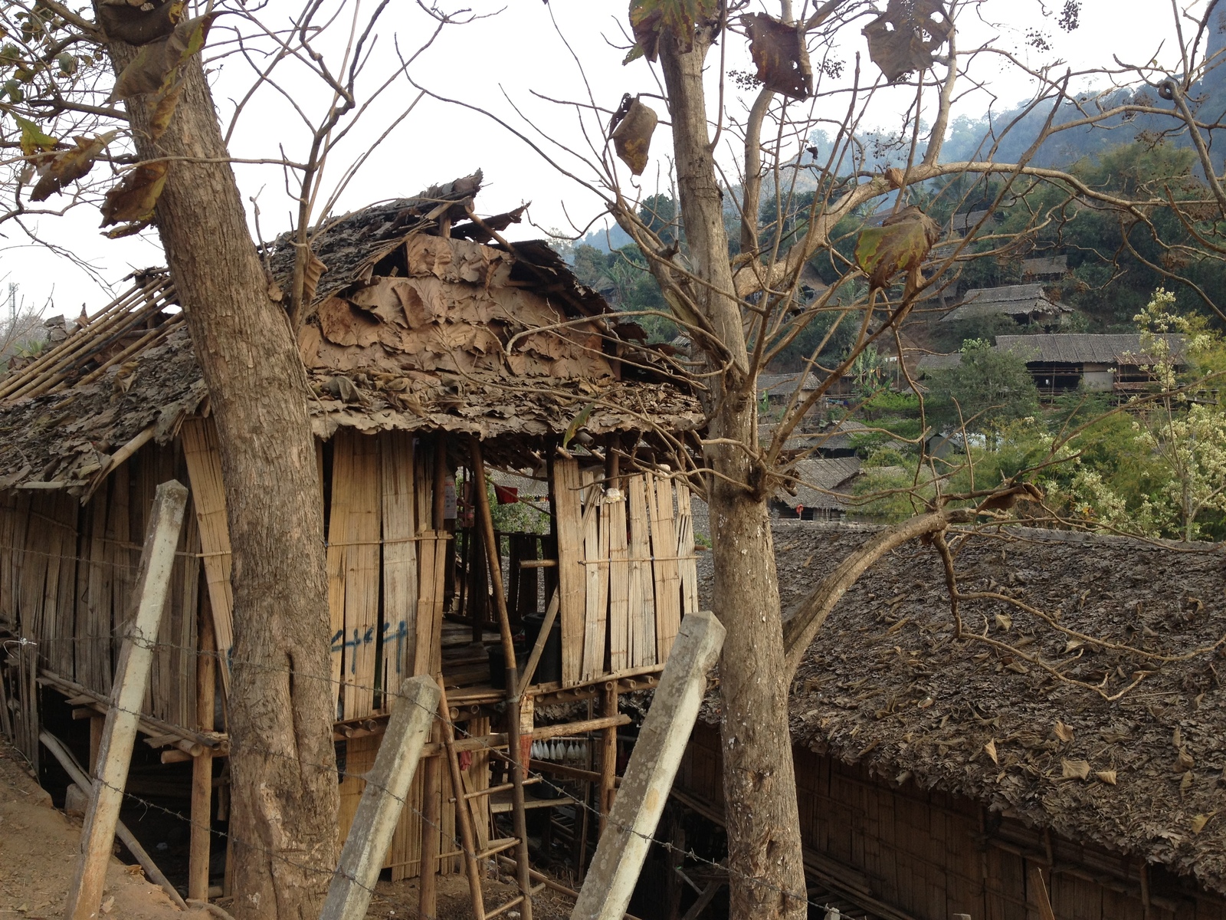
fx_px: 1240
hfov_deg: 52.6
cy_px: 460
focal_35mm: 35
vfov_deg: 40.7
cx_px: 613
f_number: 2.4
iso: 50
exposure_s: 1/188
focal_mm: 4.28
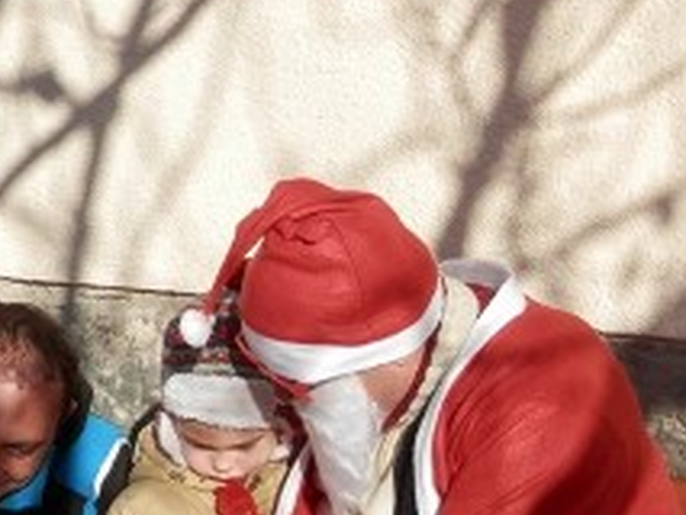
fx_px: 1725
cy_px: 402
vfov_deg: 16.9
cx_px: 351
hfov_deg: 22.5
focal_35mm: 87
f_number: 3.6
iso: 80
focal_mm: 6.6
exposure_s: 1/1250
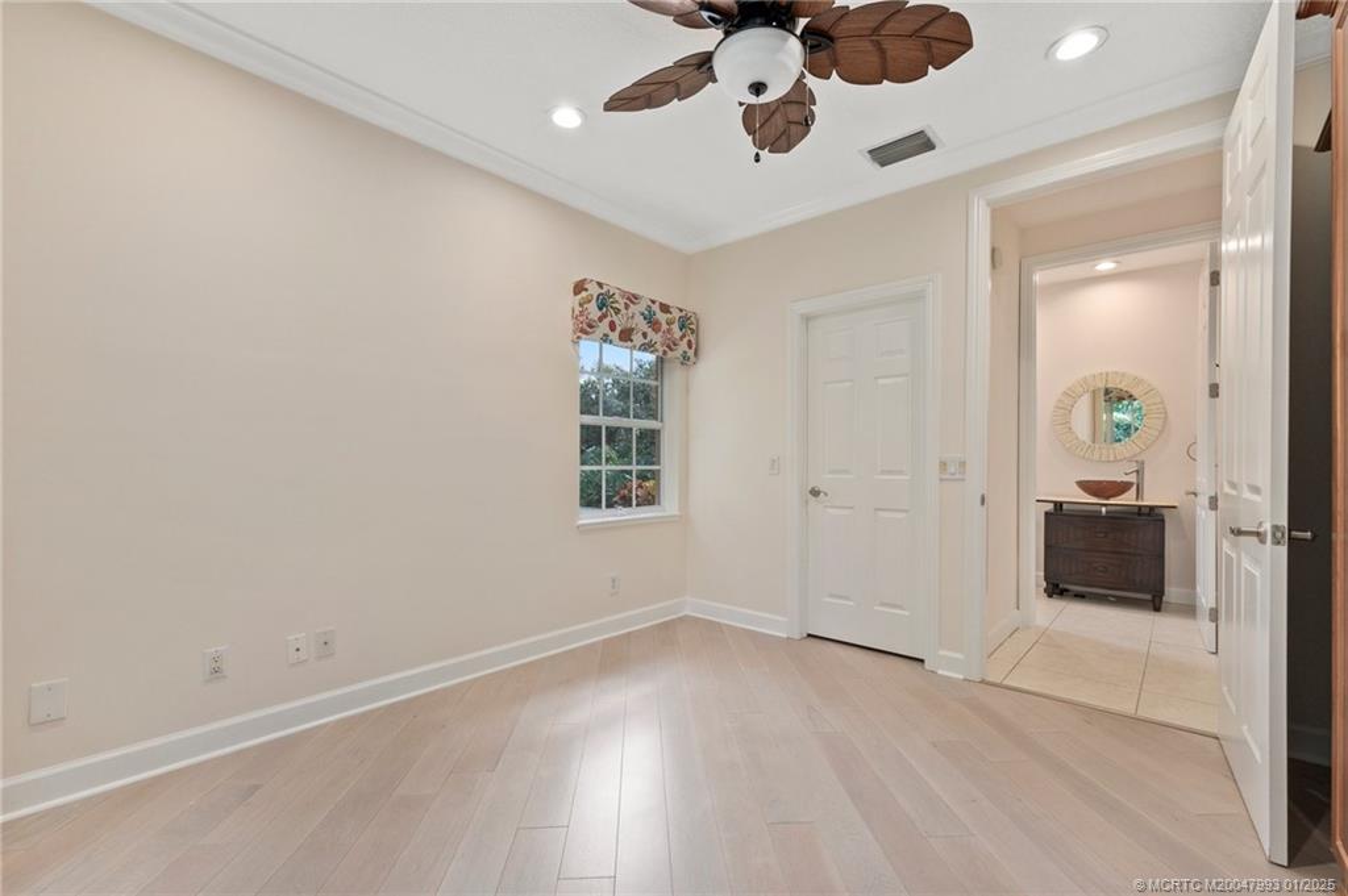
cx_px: 674
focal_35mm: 15
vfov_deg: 77.2
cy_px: 448
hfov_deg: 100.4
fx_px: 561
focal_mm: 10
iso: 400
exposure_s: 1/10
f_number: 8
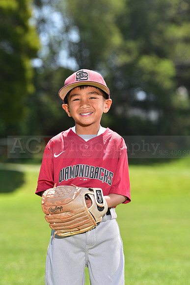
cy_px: 142
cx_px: 95
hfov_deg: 9.2
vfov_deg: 13.7
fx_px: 1187
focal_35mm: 150
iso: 80
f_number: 5
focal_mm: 150
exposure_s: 1/200
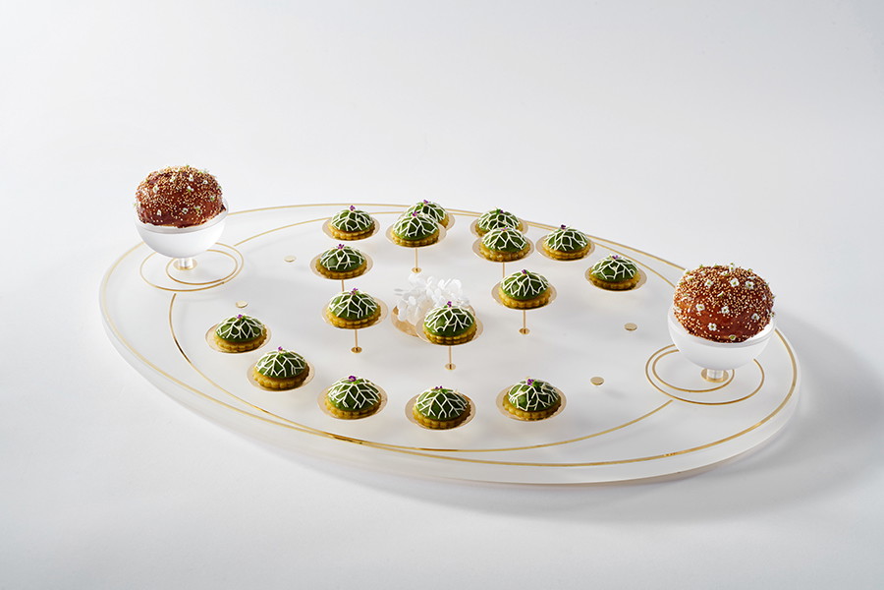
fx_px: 1473
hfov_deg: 33.4
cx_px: 442
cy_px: 295
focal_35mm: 60
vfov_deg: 22.6
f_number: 19
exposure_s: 1/125
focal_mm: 60
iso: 64
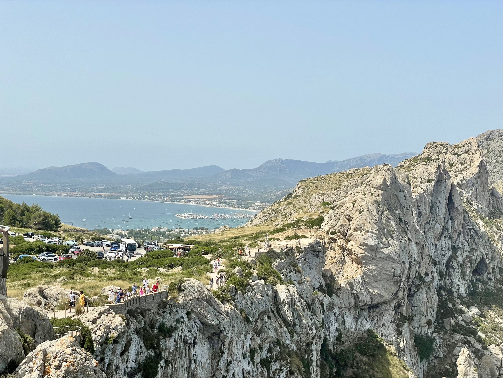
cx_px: 252
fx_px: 756
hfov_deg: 36.8
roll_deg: -0.5
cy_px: 189
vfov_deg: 28.0
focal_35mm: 52
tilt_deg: -0.5
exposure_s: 1/2083
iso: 25
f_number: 2
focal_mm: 6
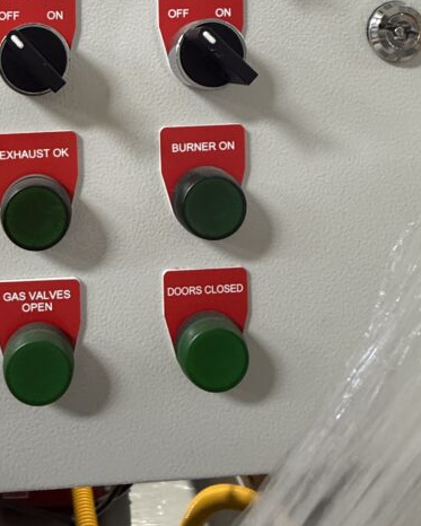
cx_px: 52
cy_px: 59
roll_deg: +1.4
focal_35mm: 30
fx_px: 467
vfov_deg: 52.2
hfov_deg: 44.7
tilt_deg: -2.4
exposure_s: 1/60
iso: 250
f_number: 2.2
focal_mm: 2.22
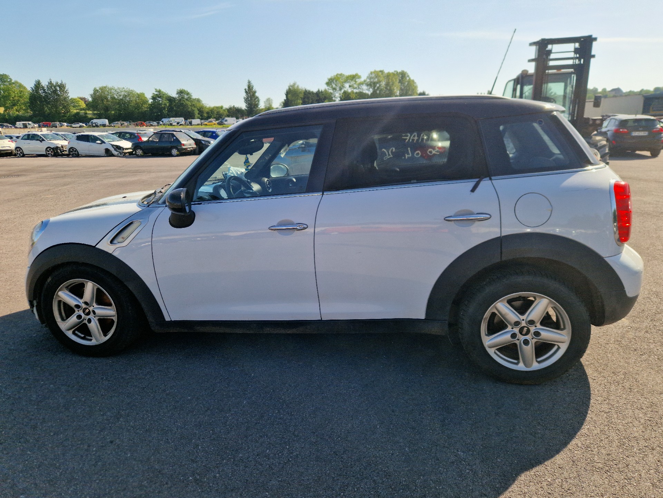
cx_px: 332
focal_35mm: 23
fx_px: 441
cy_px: 249
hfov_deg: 73.9
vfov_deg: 58.9
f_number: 1.8
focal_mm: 5.4
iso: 50
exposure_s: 1/1429
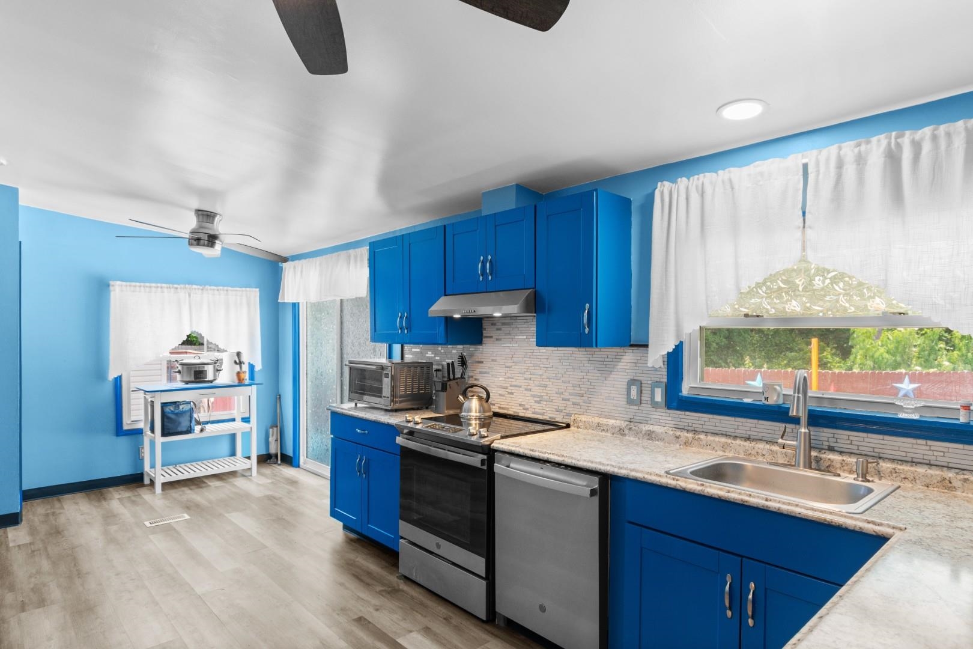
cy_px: 324
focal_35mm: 19
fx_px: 513
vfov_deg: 64.6
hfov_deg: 86.9
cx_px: 486
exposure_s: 1/5
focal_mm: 13
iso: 100
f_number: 5
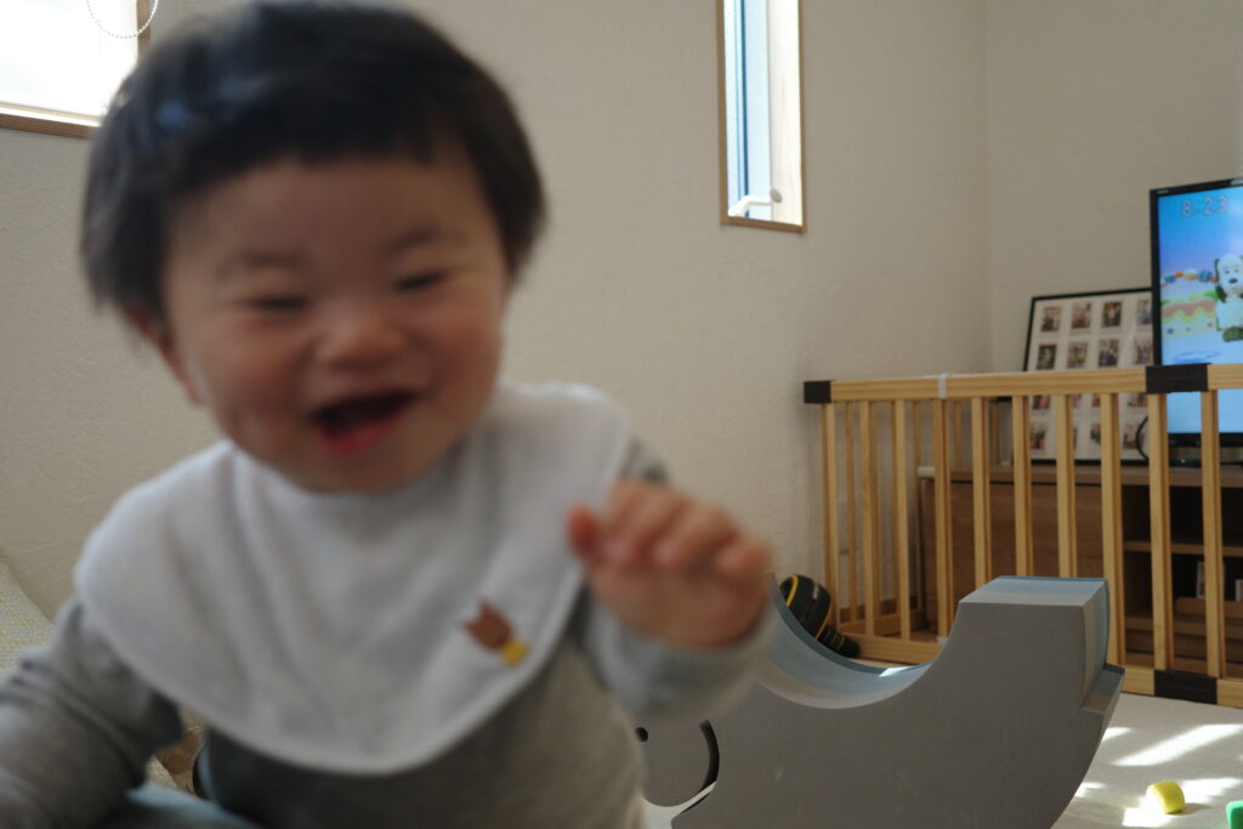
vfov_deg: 33.4
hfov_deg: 48.5
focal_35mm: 40
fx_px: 1381
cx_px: 622
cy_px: 414
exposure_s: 1/80
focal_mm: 26
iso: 800
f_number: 2.8
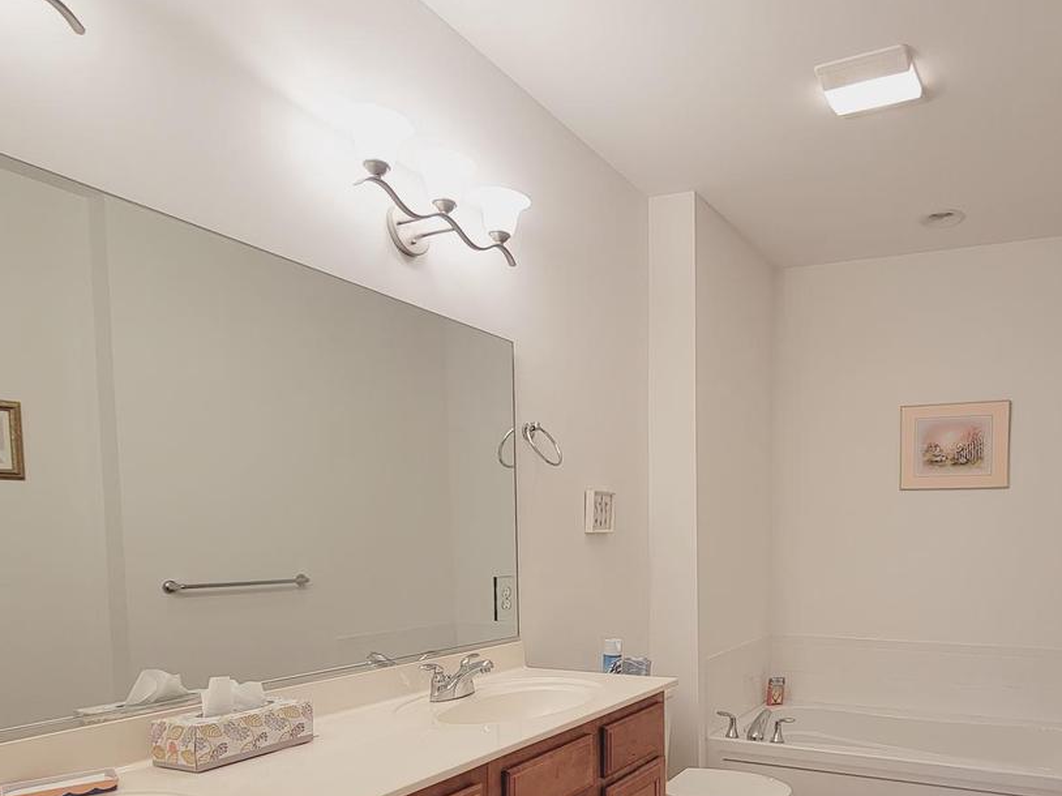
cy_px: 573
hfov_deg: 71.2
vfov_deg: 56.6
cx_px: 731
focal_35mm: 23
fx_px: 705
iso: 64
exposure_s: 1/60
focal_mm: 2.2
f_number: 2.2
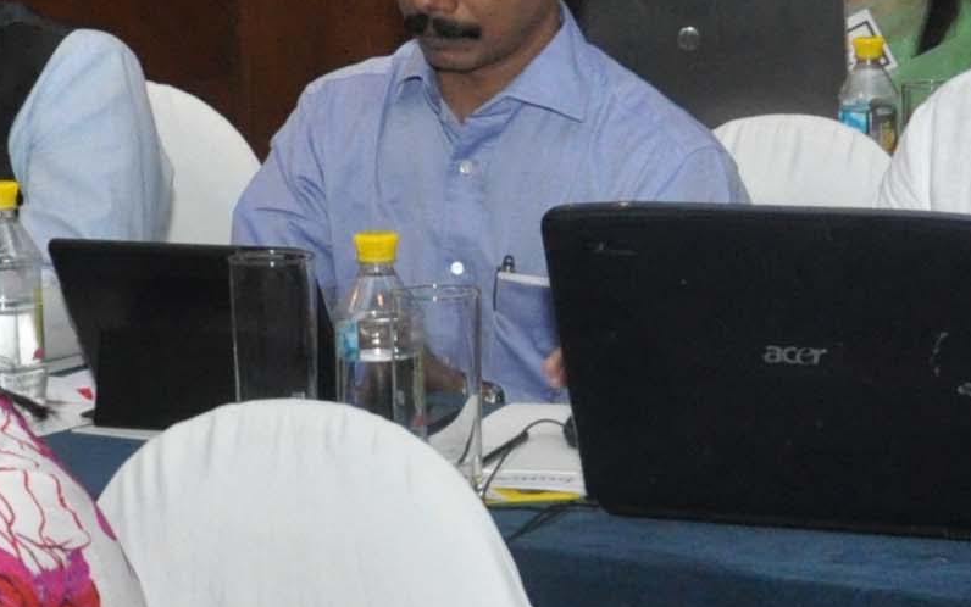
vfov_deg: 7.6
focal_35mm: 173
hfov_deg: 12.1
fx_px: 4573
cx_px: 657
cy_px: 289
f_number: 5
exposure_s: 1/125
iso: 1250
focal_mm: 21
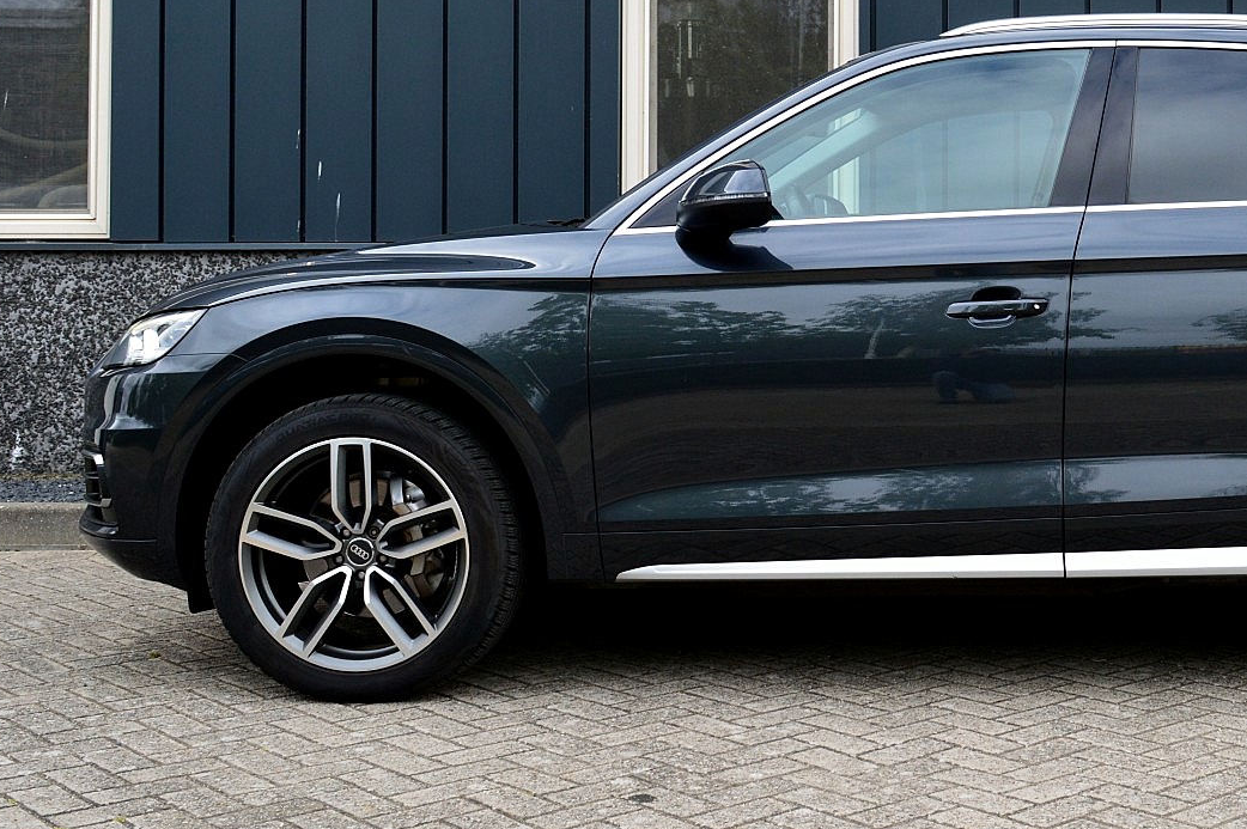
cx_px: 954
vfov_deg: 25.0
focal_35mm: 54
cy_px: 297
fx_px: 1861
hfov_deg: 36.1
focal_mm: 23
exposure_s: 1/200
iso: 400
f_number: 10
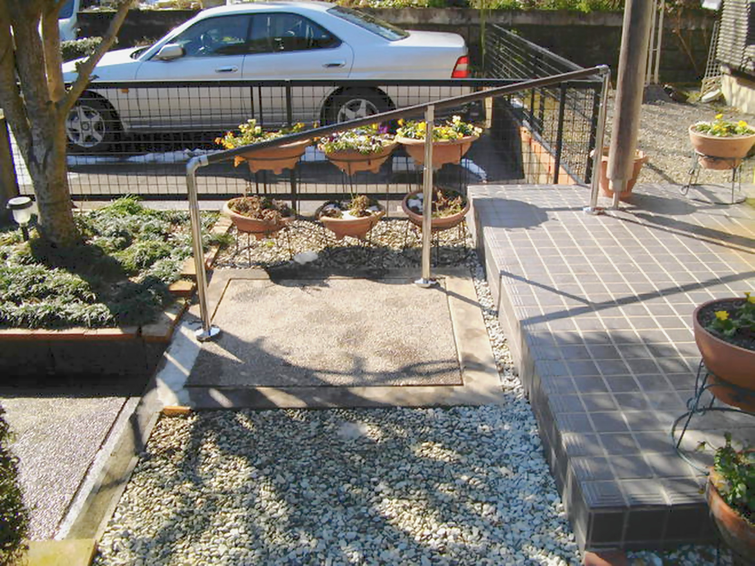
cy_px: 283
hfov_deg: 58.3
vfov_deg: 45.4
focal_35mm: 31
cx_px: 378
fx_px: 676
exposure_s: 1/60
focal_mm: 5.7
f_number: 8.8
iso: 100
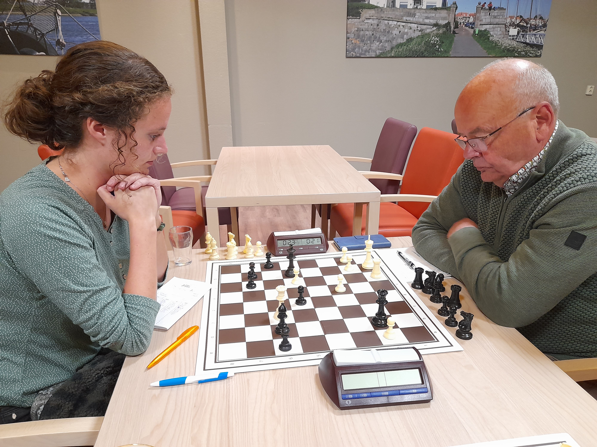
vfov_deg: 54.9
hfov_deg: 69.4
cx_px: 298
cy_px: 224
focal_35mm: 25
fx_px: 431
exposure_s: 1/33
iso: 320
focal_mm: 4.6
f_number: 2
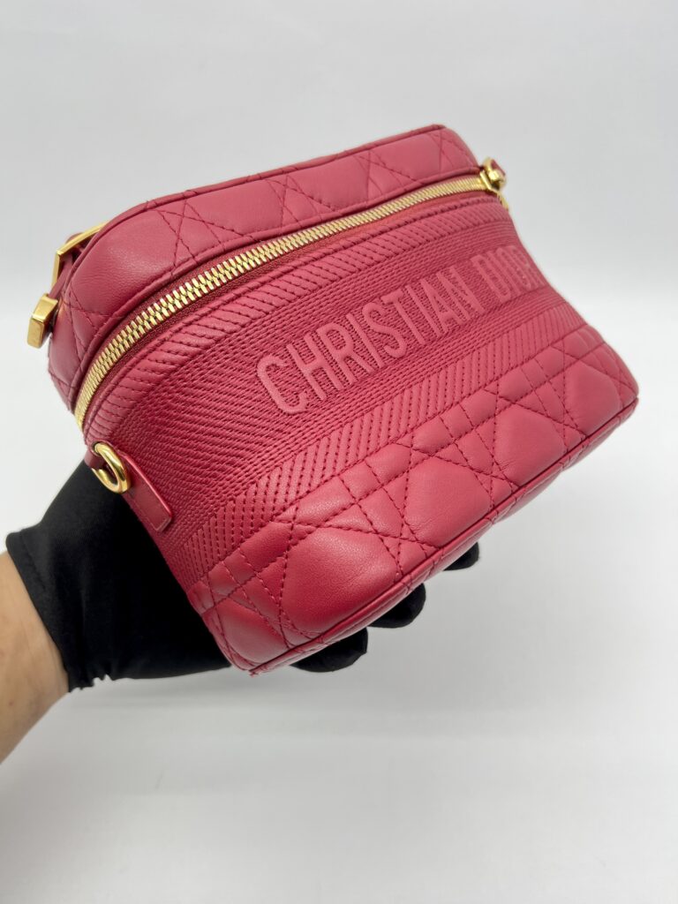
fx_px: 679
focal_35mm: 26
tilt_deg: -47.0
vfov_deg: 67.3
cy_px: 452
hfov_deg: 53.1
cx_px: 339
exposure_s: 1/100
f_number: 1.5
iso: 50
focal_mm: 5.7
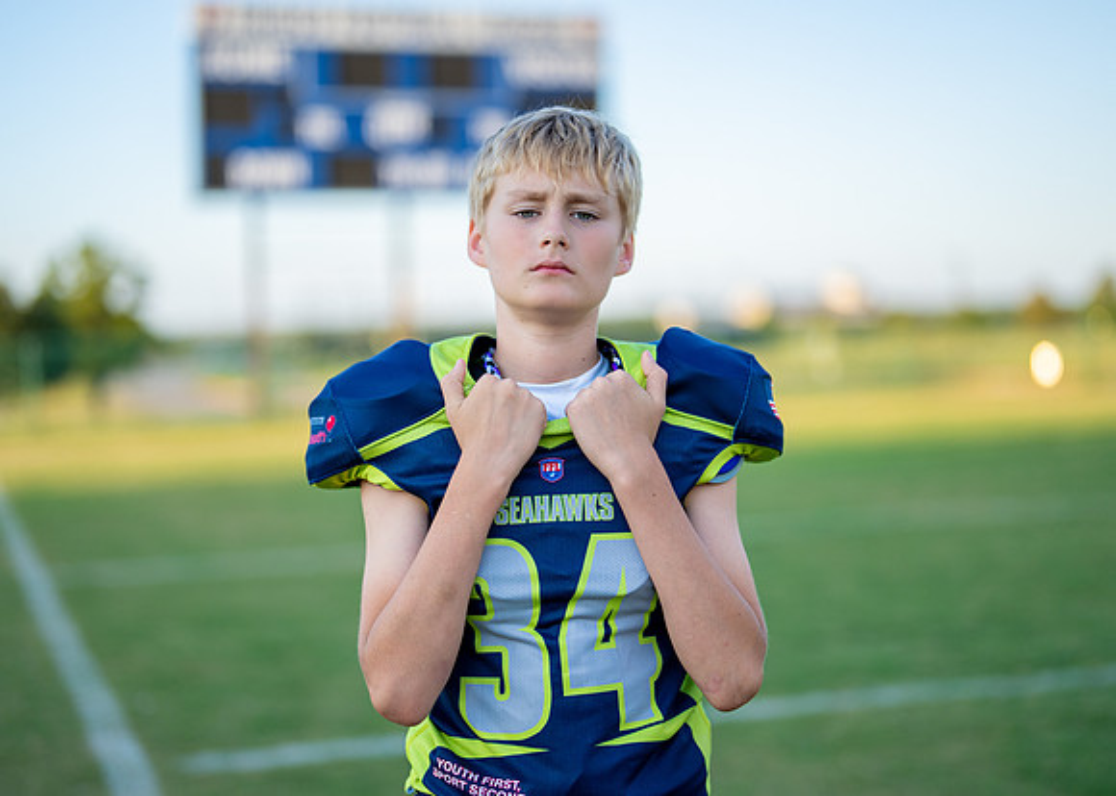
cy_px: 398
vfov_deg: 23.2
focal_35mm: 61
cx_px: 553
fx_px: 1941
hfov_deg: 32.1
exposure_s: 1/2500
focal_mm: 50
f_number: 1.2
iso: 160
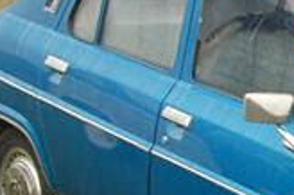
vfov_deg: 8.2
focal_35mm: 165
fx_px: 1348
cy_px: 211
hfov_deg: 11.8
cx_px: 476
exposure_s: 1/125
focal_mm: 25
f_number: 5.6
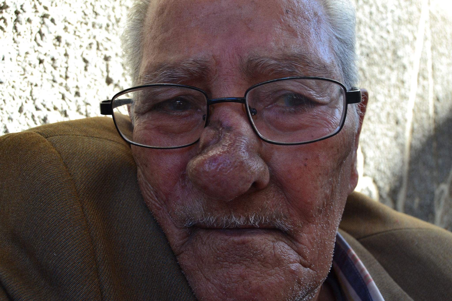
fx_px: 490
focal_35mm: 39
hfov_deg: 49.6
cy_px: 150
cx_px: 226
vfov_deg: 34.2
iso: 400
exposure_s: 1/80
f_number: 8
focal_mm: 26
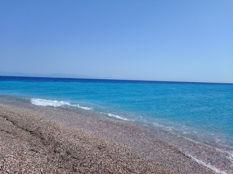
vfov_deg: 56.8
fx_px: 162
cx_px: 116
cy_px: 87
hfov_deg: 71.6
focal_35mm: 24
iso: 100
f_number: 1.75
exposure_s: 1/1139
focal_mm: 5.25
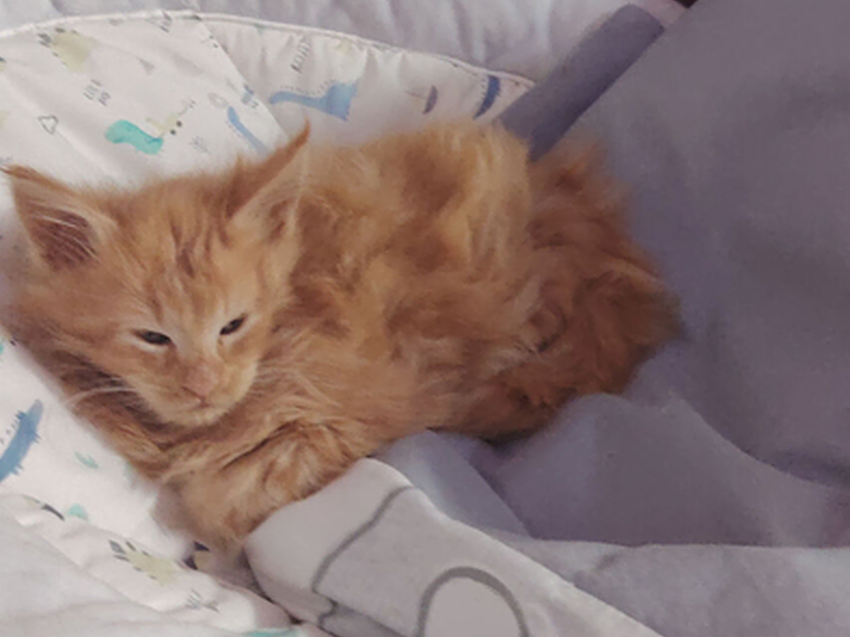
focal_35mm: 49
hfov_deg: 38.9
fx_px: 1202
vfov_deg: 29.6
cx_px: 445
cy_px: 301
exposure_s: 1/20
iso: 8064
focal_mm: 5.25
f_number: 1.75
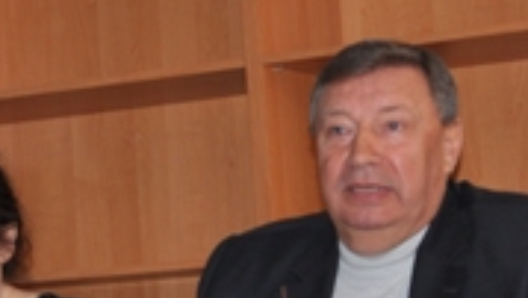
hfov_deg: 14.7
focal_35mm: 146
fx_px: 2046
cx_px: 322
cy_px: 176
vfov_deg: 8.3
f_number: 4
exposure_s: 1/60
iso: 200
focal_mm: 26
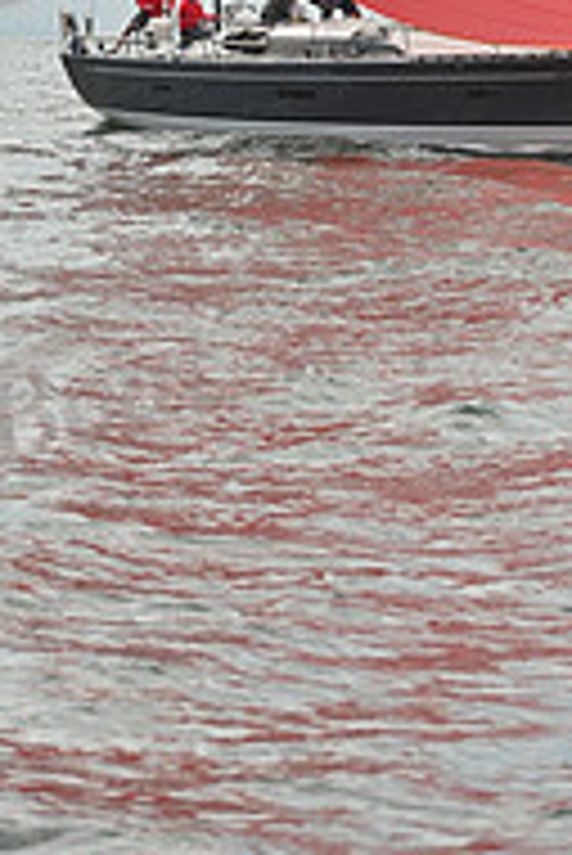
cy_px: -328
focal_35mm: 259
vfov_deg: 7.8
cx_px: 574
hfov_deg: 5.3
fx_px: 6161
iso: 320
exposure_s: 1/1600
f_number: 7.1
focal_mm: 85
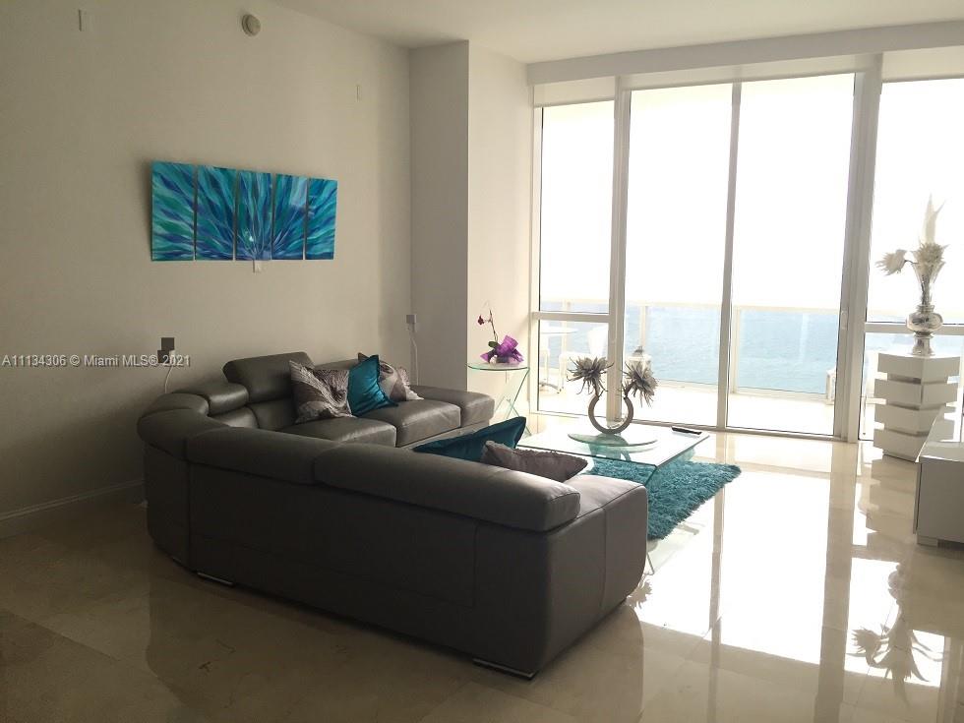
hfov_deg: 61.7
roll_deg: -0.2
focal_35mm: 29
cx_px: 482
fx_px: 808
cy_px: 362
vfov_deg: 48.2
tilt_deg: -6.3
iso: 32
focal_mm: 4.15
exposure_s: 1/40
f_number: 2.2
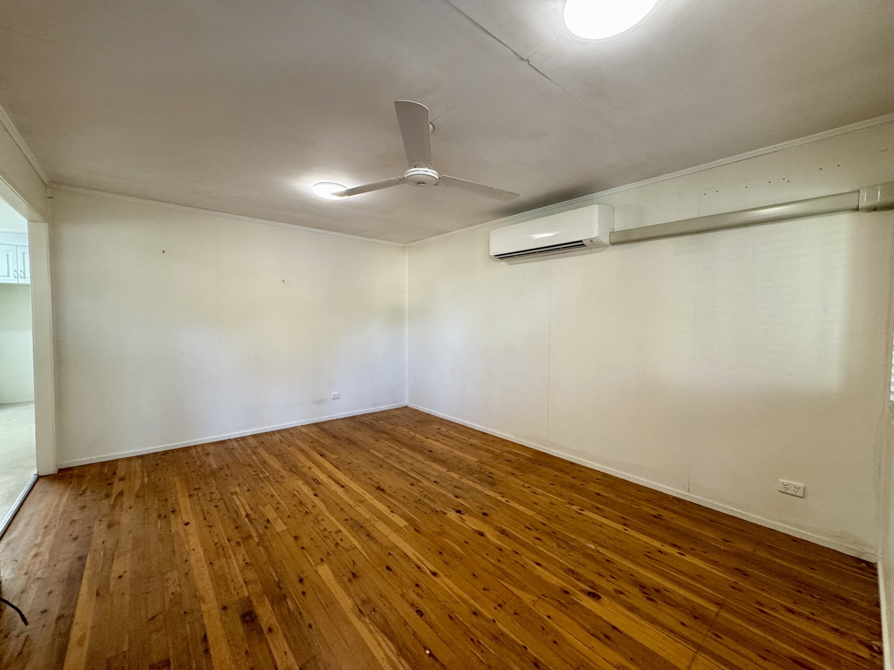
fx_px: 362
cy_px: 335
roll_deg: +0.9
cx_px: 447
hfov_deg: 102.1
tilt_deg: -4.3
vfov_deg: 85.7
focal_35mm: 14
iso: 200
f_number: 2.2
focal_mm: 2.22
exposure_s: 1/99
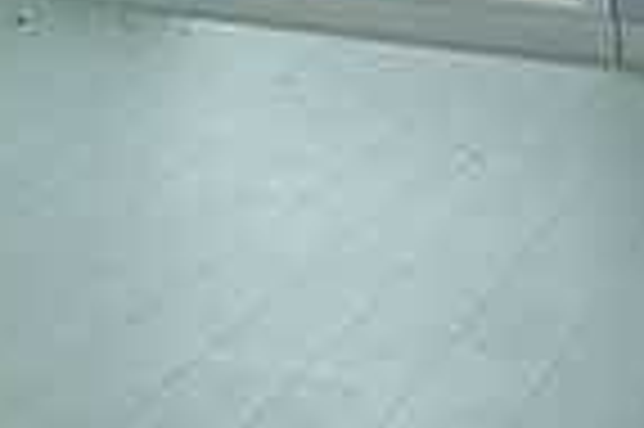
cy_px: -315
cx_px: -414
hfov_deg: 19.8
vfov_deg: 14.5
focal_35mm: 84
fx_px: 1501
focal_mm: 10
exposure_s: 1/125
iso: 800
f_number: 5.6
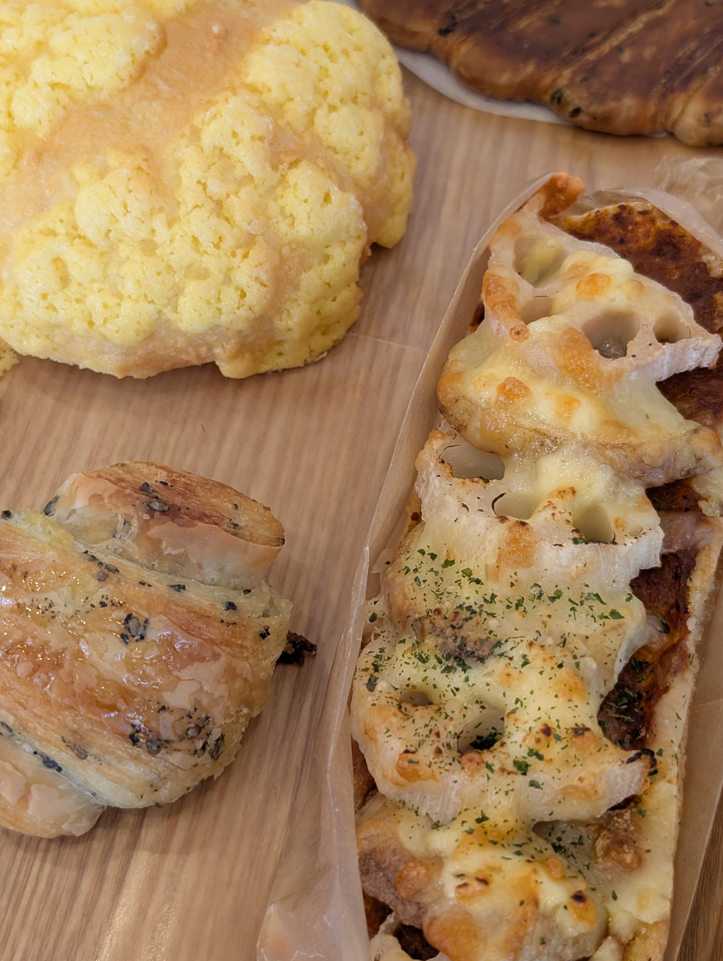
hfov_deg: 29.7
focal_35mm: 49
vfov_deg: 38.9
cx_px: 362
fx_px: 1361
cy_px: 480
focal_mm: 6.9
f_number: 1.68
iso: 71
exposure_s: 1/188
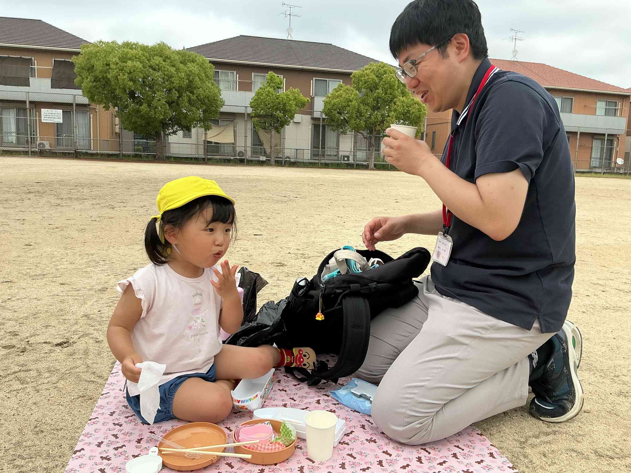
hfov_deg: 61.7
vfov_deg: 48.2
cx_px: 316
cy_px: 236
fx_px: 529
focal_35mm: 29
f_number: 1.8
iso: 25
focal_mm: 3
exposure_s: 1/1490
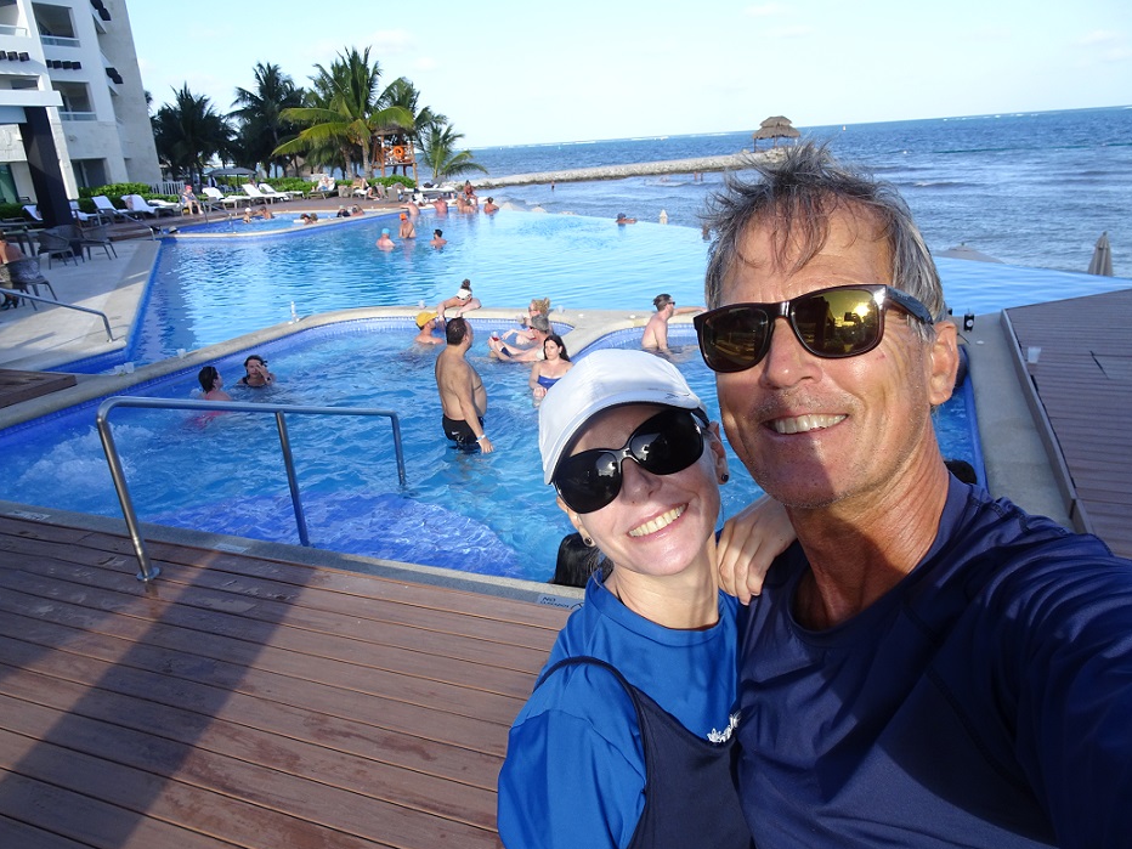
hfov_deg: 69.4
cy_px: 440
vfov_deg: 54.9
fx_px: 818
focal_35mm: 25
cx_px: 551
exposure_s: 1/400
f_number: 3.5
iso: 80
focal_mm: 4.1
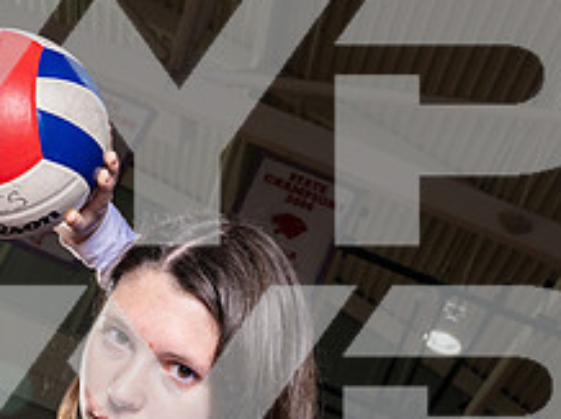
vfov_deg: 17.5
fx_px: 1327
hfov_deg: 23.9
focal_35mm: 82
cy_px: 423
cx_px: 293
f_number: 8
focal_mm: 32
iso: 400
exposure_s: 1/250
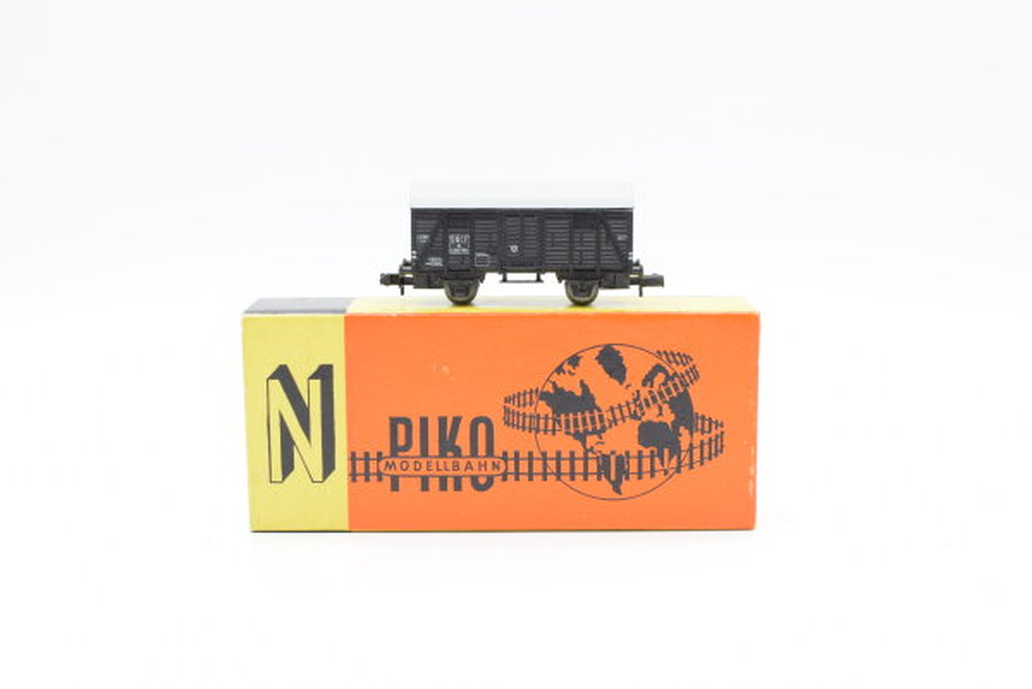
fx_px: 1506
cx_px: 516
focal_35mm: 52
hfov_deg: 37.8
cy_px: 344
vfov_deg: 25.8
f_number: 8
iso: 400
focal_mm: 35
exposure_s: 1/100
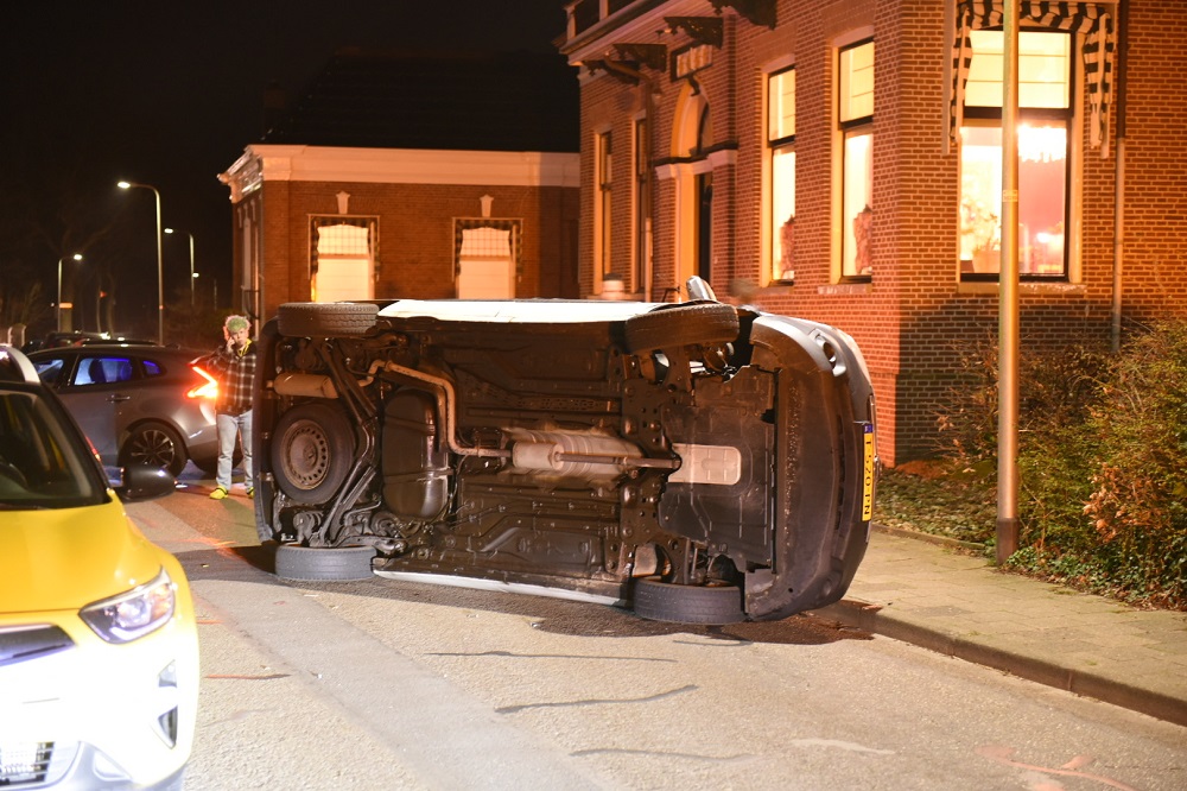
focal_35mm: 62
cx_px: 594
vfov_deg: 21.9
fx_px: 2043
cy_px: 396
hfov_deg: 32.4
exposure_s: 1/3
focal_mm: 62
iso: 2000
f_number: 2.8
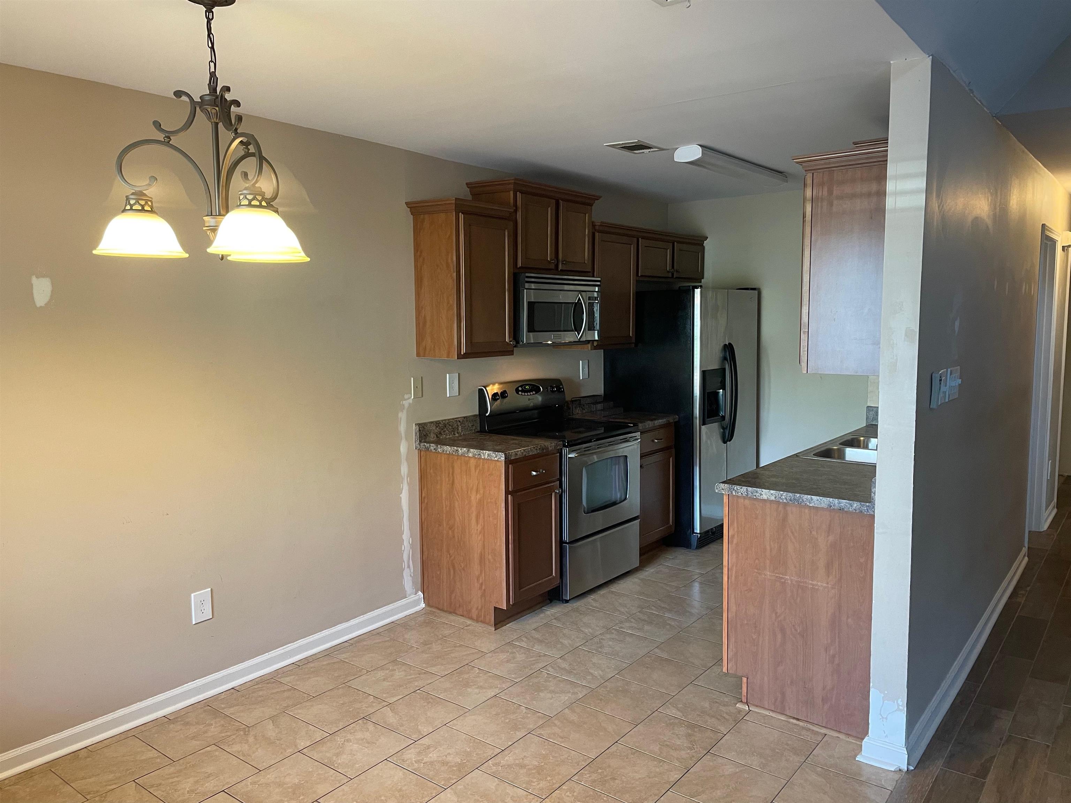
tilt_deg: -5.9
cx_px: 536
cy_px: 402
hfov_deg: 67.3
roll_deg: +0.2
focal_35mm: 26
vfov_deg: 53.1
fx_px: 804
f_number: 1.6
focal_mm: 4.2
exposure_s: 1/60
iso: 160
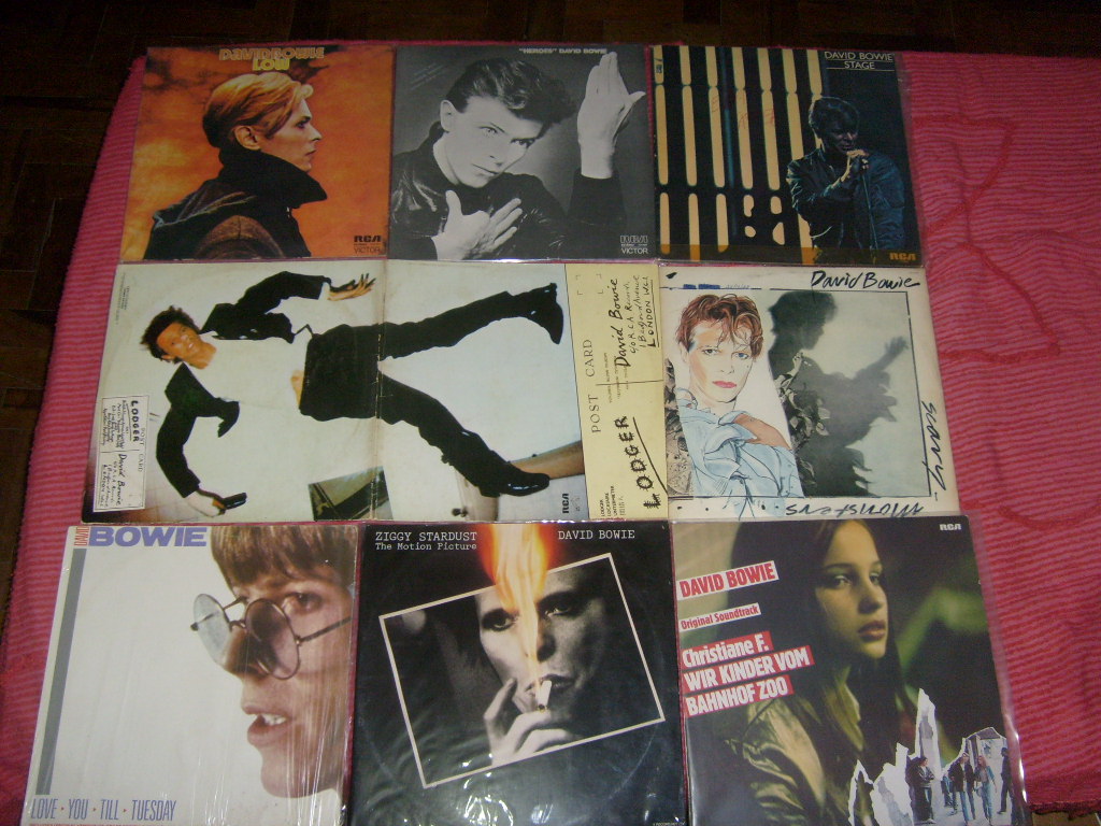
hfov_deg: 52.6
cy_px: 413
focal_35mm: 35
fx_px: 1113
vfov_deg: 40.7
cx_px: 550
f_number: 2.8
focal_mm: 5.8
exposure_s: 1/45
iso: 100
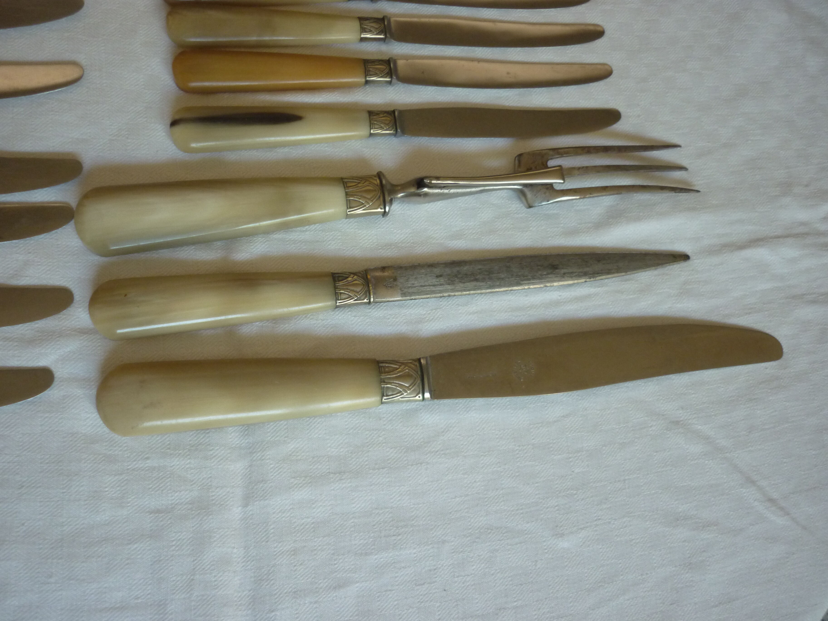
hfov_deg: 55.4
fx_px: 789
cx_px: 414
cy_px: 310
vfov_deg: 42.9
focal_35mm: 33
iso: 200
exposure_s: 1/30
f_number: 2.8
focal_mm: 5.5
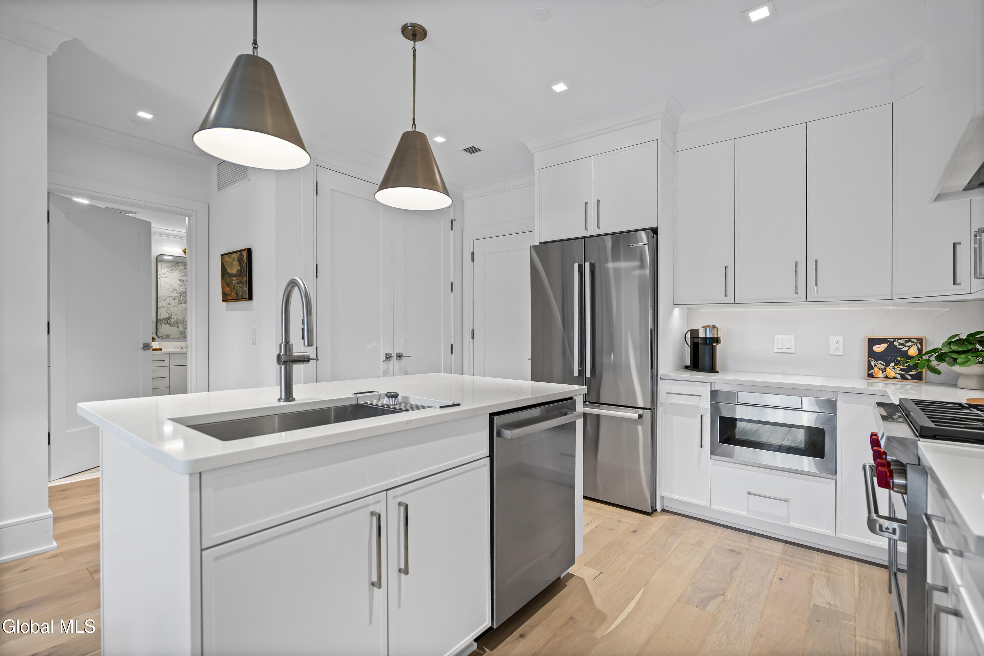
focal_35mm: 16
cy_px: 328
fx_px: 437
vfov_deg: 73.7
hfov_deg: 96.7
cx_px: 492
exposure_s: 1/50
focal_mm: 16
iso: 800
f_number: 4
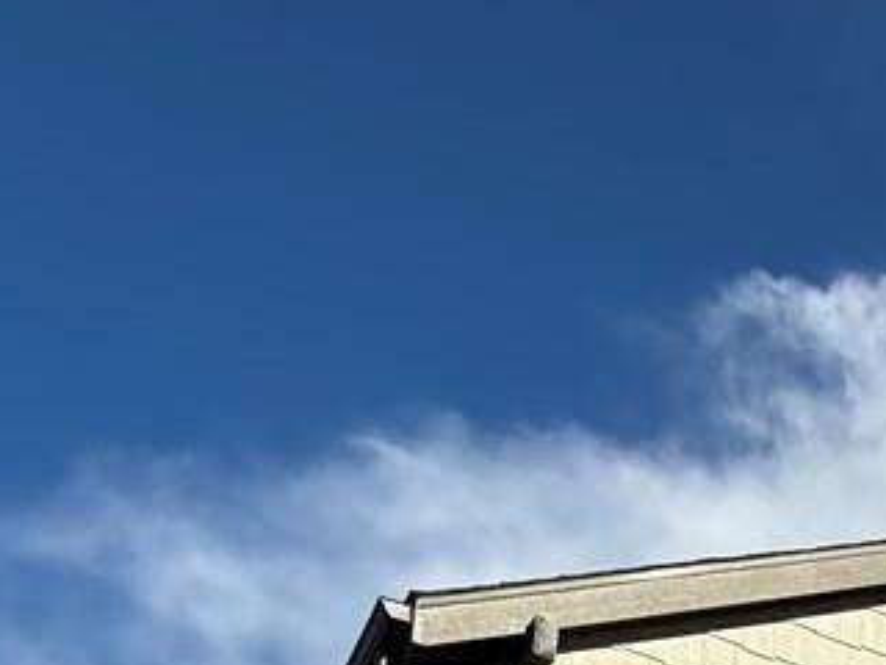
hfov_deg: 23.3
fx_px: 1792
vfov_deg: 16.9
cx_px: 1260
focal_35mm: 70
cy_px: 1239
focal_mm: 2.22
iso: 50
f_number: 2.2
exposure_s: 1/1961
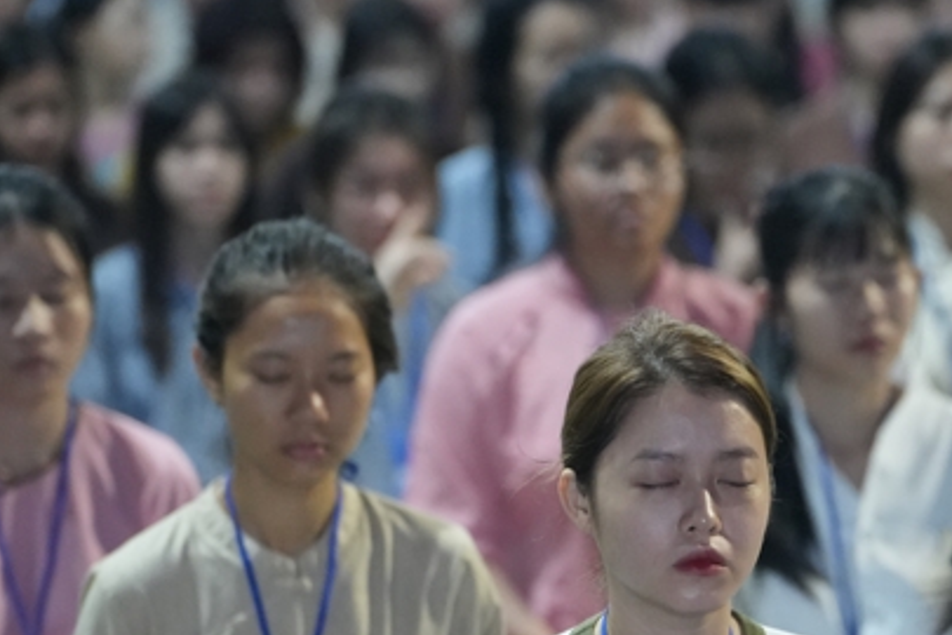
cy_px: 677
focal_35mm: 361
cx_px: 624
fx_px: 9546
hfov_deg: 5.7
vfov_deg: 3.8
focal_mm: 150
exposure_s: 1/125
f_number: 2.8
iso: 6400
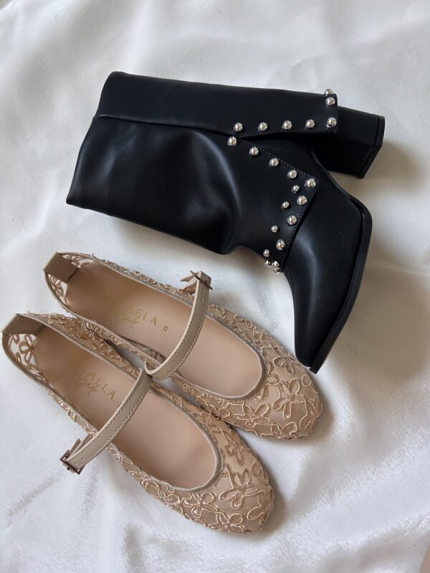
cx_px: 215
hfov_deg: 53.1
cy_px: 286
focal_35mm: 26
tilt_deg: -78.7
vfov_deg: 67.3
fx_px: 431
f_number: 1.5
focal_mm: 5.7
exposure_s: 1/60
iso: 320
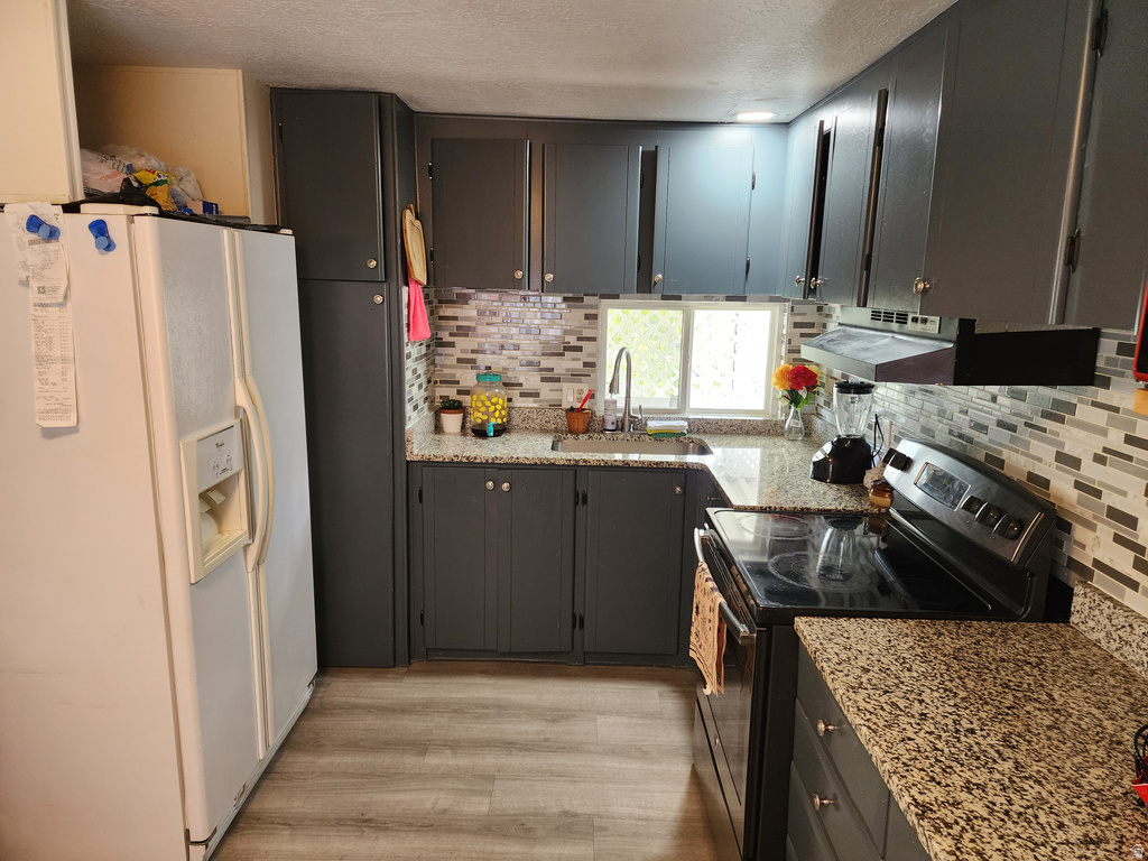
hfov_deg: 73.9
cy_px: 430
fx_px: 763
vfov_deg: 58.9
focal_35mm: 23
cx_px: 574
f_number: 1.8
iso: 500
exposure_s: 1/120
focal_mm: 6.4
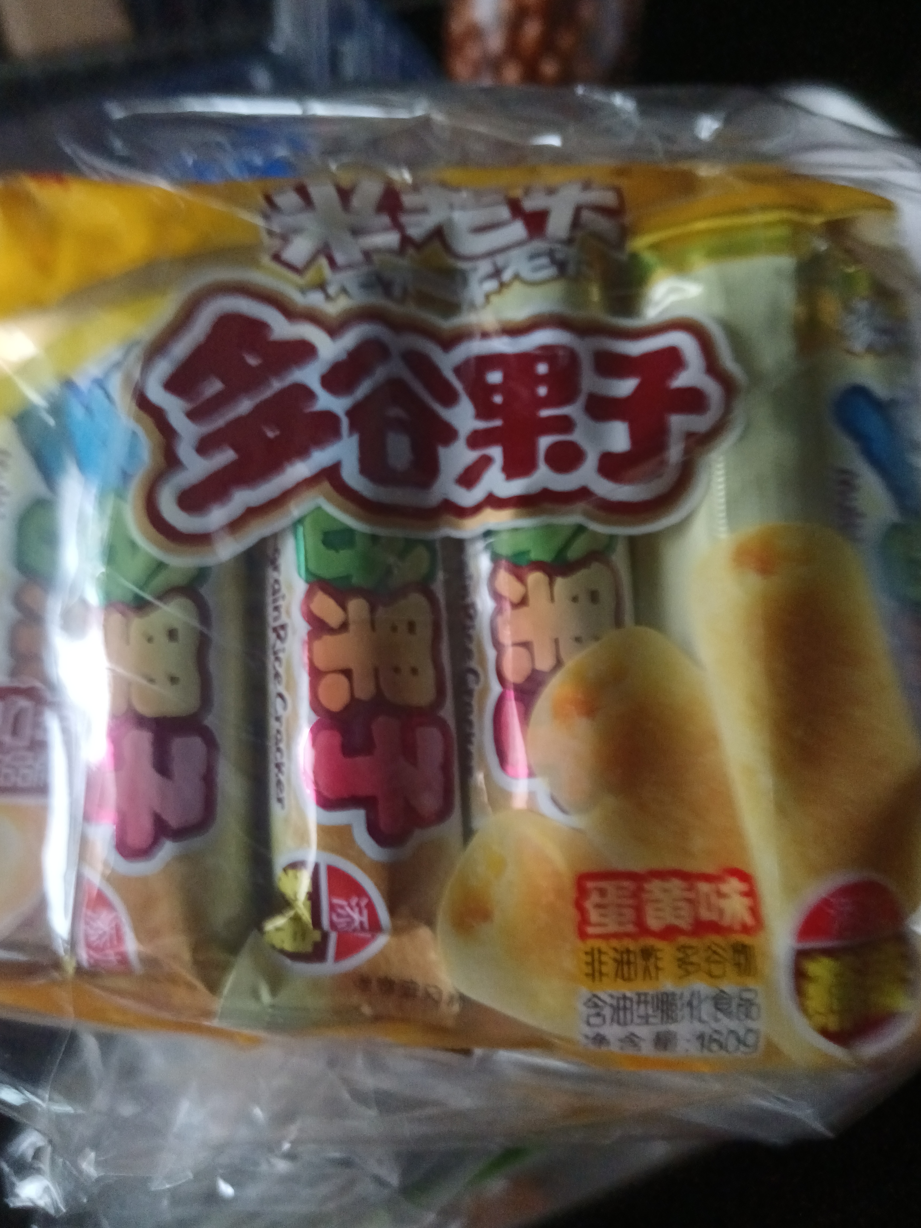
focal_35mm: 27
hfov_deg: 51.4
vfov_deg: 65.3
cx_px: 460
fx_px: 958
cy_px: 614
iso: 1550
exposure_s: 1/33.3
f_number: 1.9
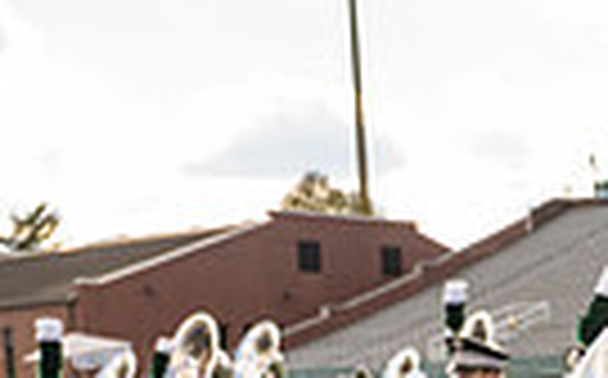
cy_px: 637
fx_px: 1738
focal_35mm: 105
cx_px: 689
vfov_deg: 11.7
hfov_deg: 19.0
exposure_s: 1/2000
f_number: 4
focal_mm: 24
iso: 500
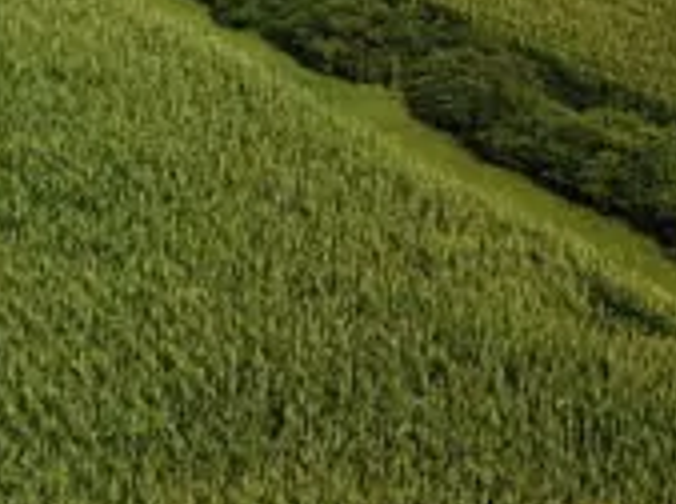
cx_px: -508
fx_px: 3079
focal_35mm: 158
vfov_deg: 9.2
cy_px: -204
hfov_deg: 11.7
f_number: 2.2
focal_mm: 4.73
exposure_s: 1/1247
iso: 100
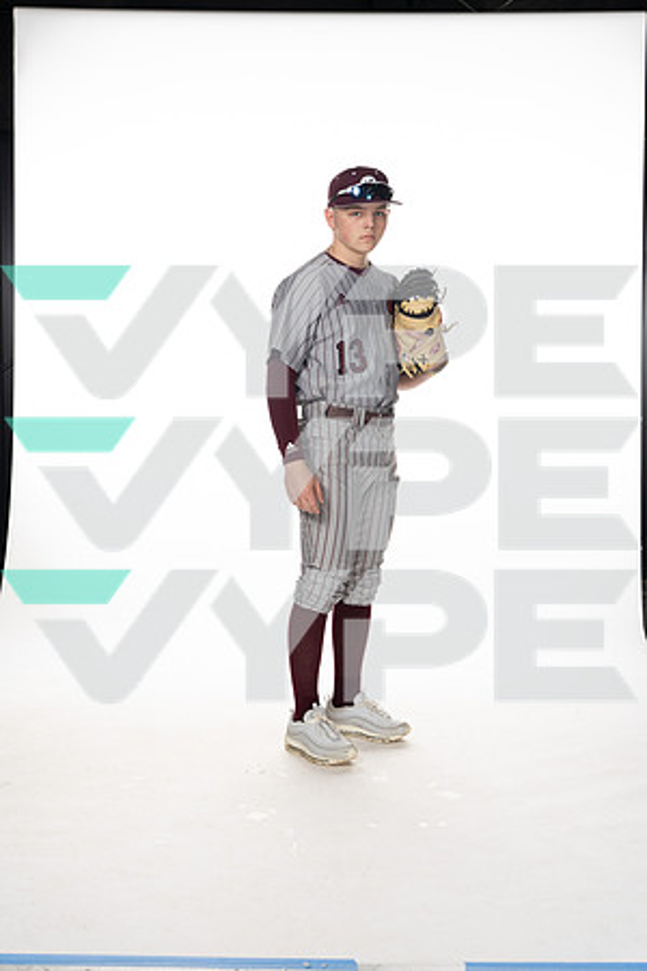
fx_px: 1321
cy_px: 486
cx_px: 324
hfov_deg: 27.5
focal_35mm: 49
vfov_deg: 40.3
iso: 400
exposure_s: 1/250
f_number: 6.3
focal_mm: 49
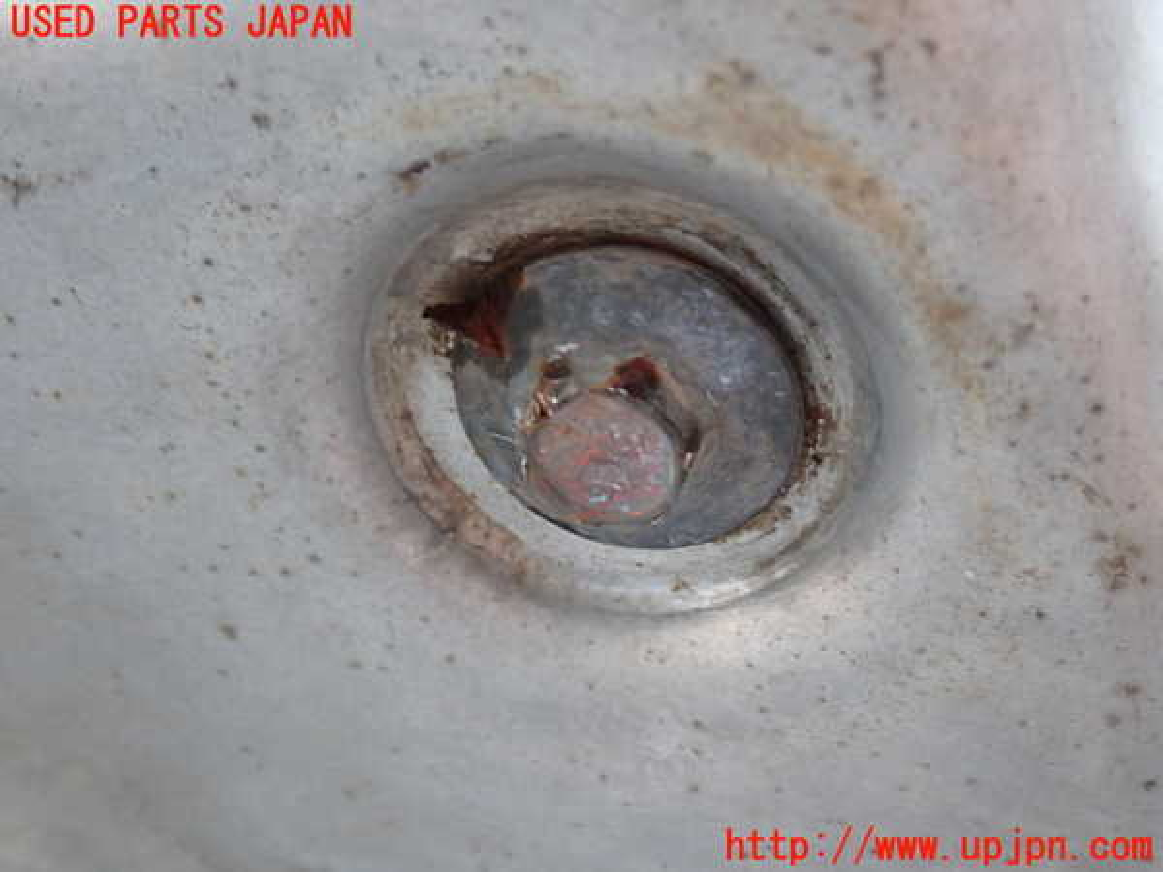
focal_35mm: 41
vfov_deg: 35.1
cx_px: 582
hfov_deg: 45.8
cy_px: 436
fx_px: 1377
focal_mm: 7.31
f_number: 2.8
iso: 500
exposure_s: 1/40
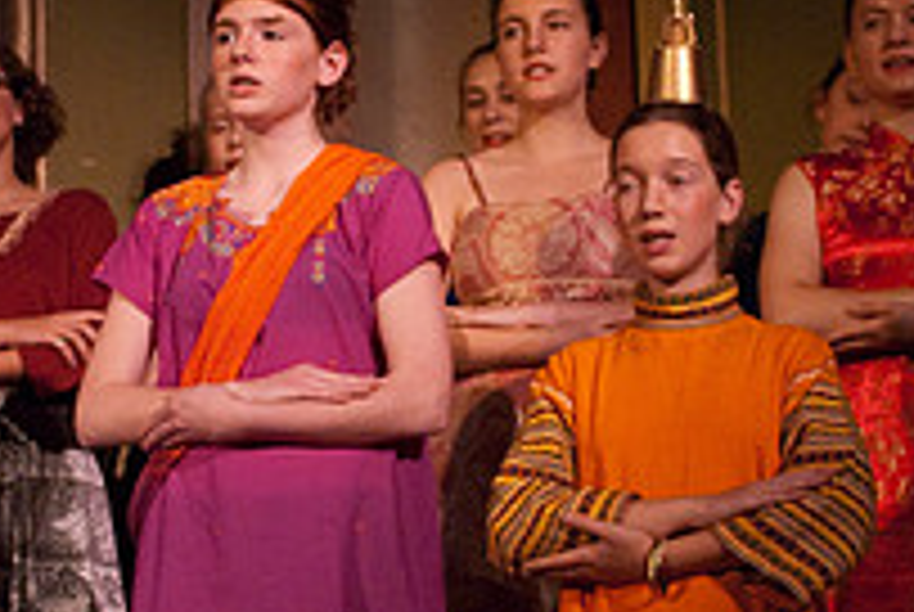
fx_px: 3051
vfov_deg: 11.4
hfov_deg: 17.0
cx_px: 477
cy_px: 436
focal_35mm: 120
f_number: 2.8
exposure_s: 1/40
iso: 1000
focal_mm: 28
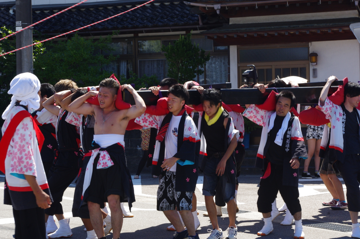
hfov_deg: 24.8
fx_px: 819
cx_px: 180
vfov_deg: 16.6
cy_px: 120
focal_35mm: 82
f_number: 11
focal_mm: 55
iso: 400
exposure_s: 1/200
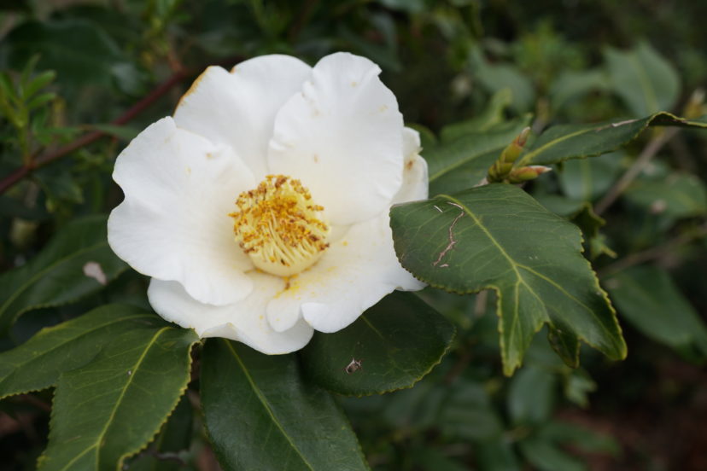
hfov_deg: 43.6
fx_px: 884
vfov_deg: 29.9
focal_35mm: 45
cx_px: 354
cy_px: 236
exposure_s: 1/100
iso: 100
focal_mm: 30
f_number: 7.1
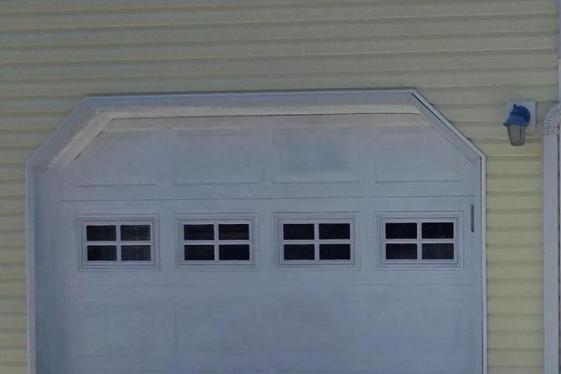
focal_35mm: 42
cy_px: 290
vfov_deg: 31.2
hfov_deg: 37.7
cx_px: 635
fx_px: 654
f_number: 1.9
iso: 40
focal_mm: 2.2
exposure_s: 1/2470
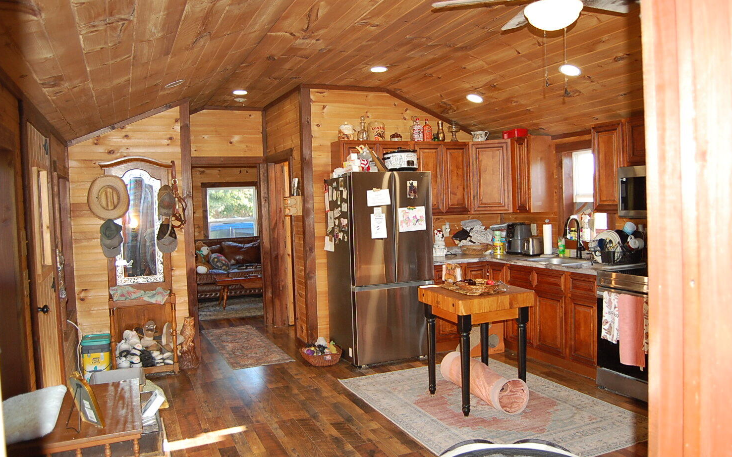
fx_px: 559
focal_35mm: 28
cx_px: 370
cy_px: 215
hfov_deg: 66.5
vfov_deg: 44.5
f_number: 3.5
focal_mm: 18
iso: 400
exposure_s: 1/60
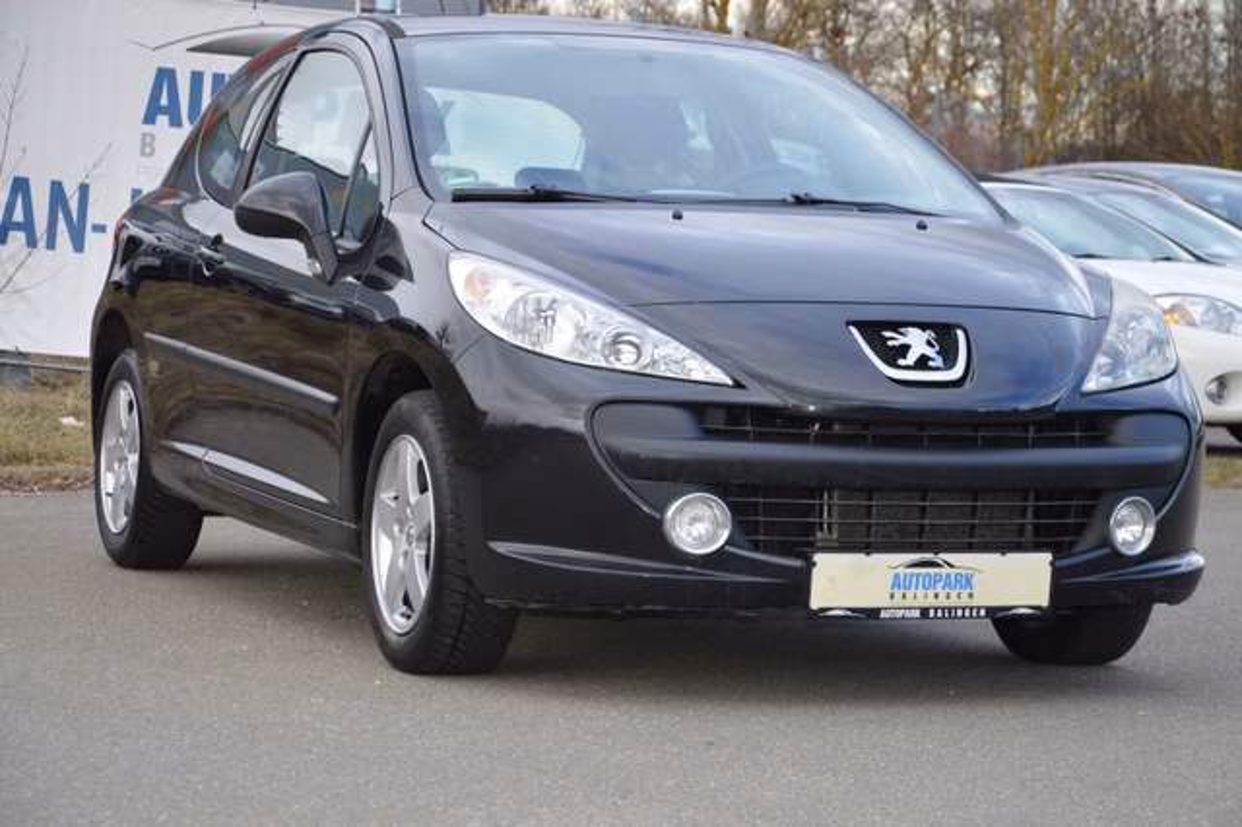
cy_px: 414
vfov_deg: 13.0
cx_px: 621
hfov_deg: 19.5
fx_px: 3620
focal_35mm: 105
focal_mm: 70
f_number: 5.3
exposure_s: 1/125
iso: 280
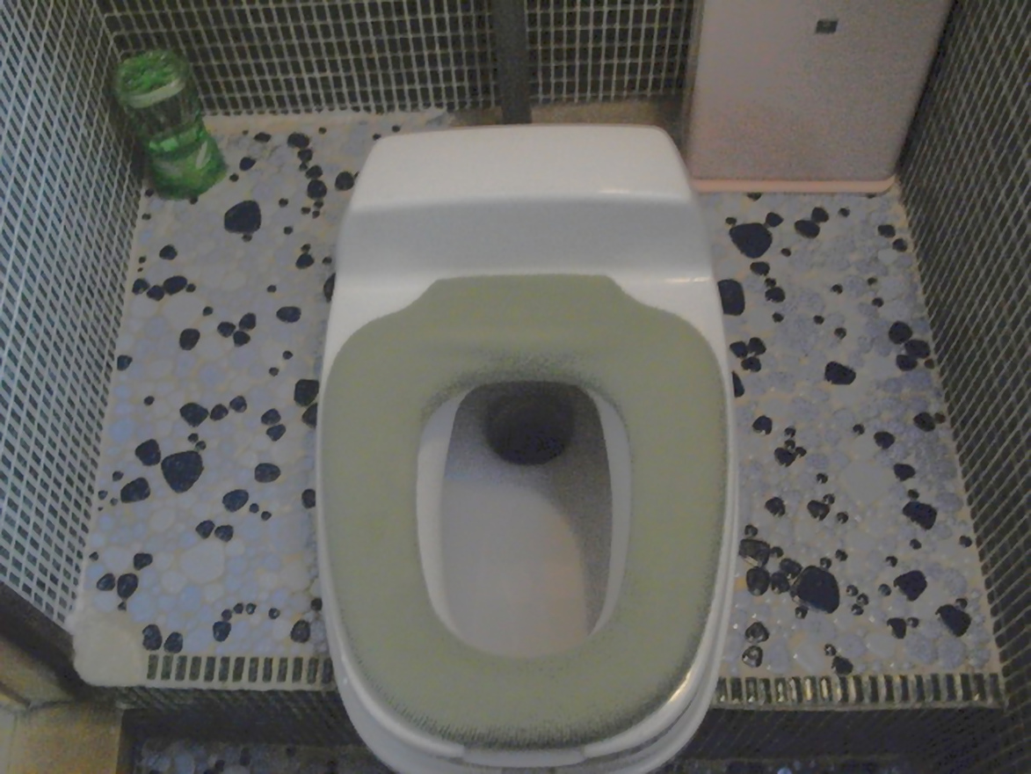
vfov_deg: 36.8
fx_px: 1162
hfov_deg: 47.9
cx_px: 516
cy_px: 387
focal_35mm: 39
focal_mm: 7.1
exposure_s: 1/15
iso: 800
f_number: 3.2
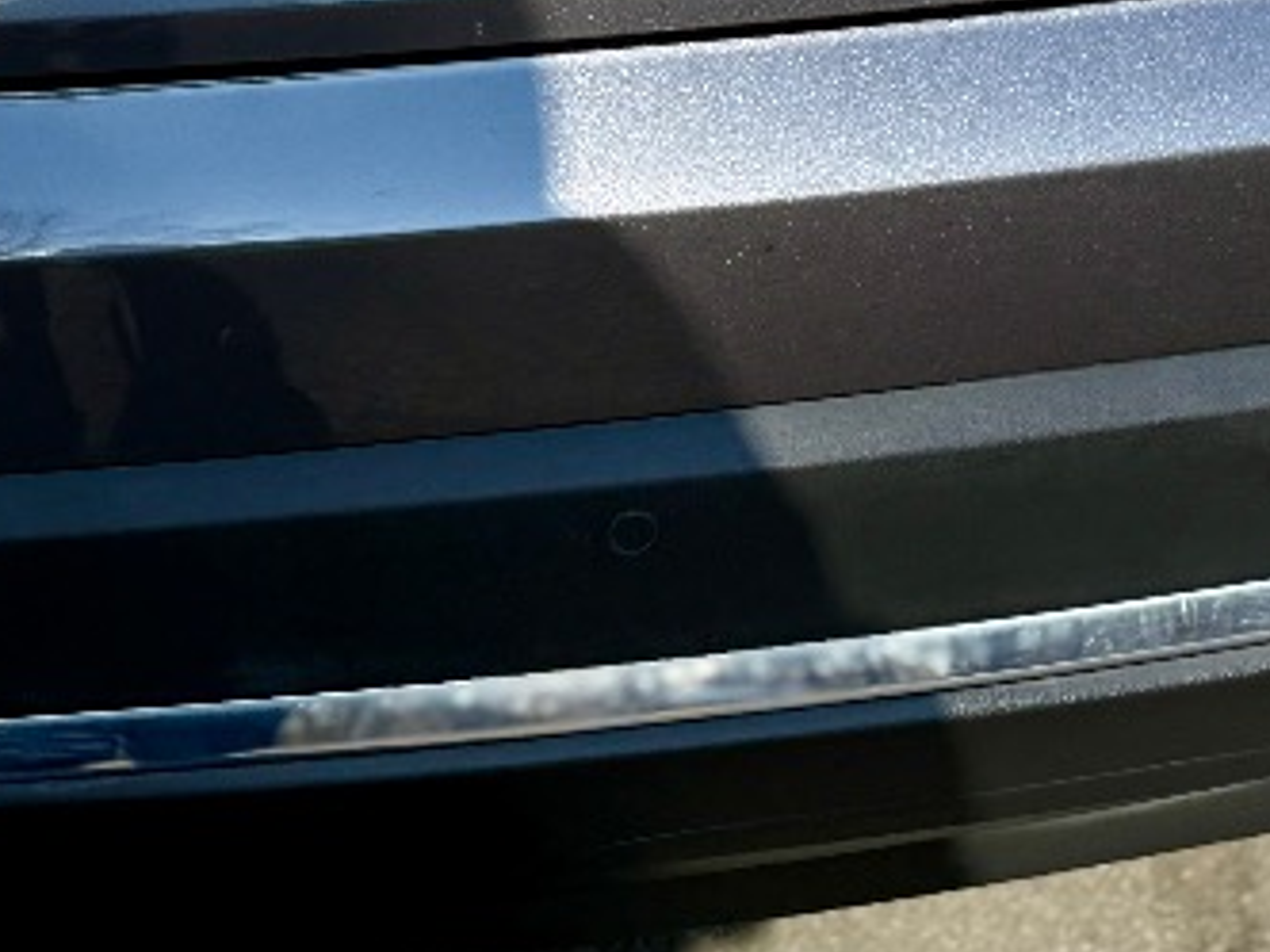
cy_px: -761
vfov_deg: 12.9
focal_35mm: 104
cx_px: 558
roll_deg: -1.7
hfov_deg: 18.9
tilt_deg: -10.9
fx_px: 3816
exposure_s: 1/2000
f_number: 1.78
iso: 80
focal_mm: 6.76
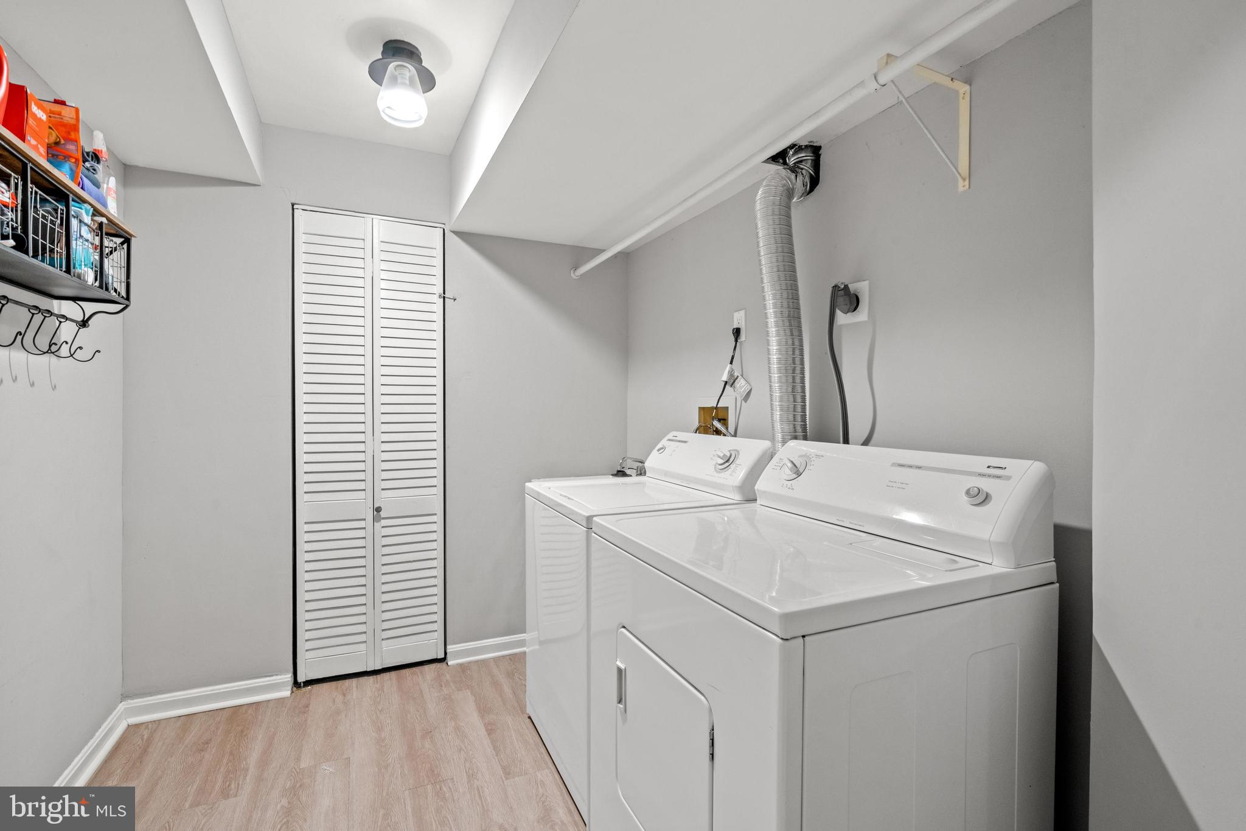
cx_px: 623
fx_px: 554
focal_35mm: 16
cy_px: 416
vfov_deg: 73.7
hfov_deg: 96.7
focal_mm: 16
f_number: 9
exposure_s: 1/2
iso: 800
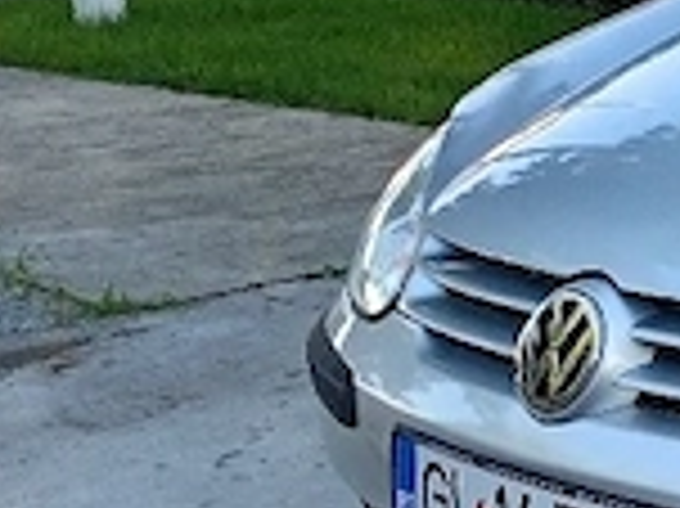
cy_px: 196
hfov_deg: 16.8
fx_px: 1943
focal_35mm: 99
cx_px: 1191
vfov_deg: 14.9
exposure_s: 1/154
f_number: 1.8
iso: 100
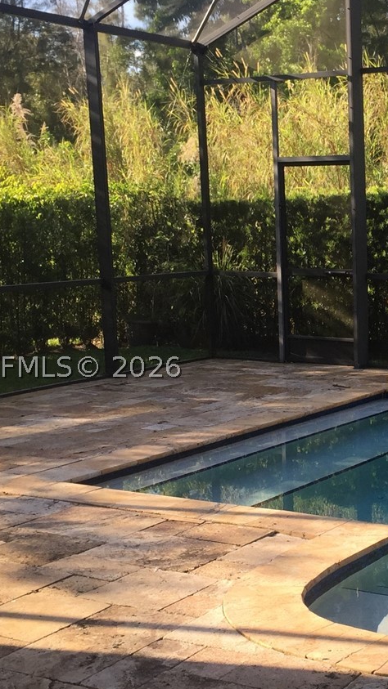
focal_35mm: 60
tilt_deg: -6.8
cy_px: 367
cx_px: 432
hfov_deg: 19.2
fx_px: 1098
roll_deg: -1.6
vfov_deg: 34.9
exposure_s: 1/373
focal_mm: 4.15
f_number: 2.2
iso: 32
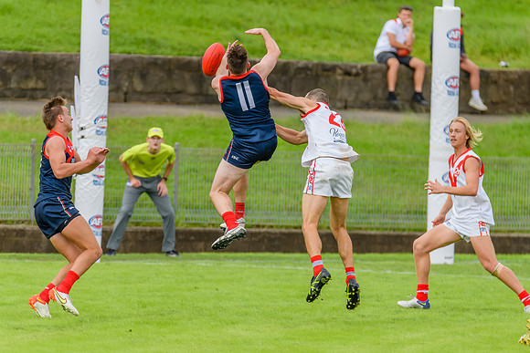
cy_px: 184
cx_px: 276
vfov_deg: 2.6
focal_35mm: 530
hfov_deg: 3.9
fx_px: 7803
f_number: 7.1
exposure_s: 1/1600
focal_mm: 420
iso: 800
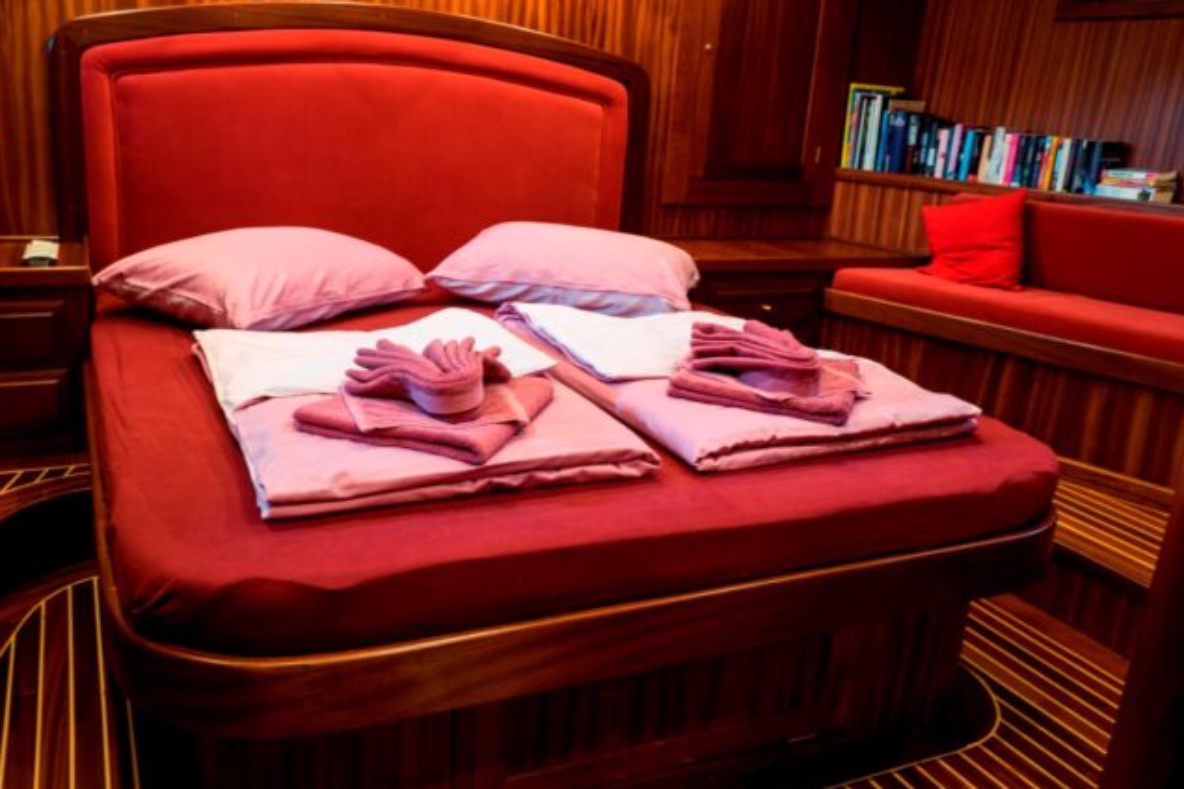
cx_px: 540
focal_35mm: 29
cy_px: 382
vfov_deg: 45.0
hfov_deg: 63.5
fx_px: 954
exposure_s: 1/10
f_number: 9
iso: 1250
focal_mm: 24
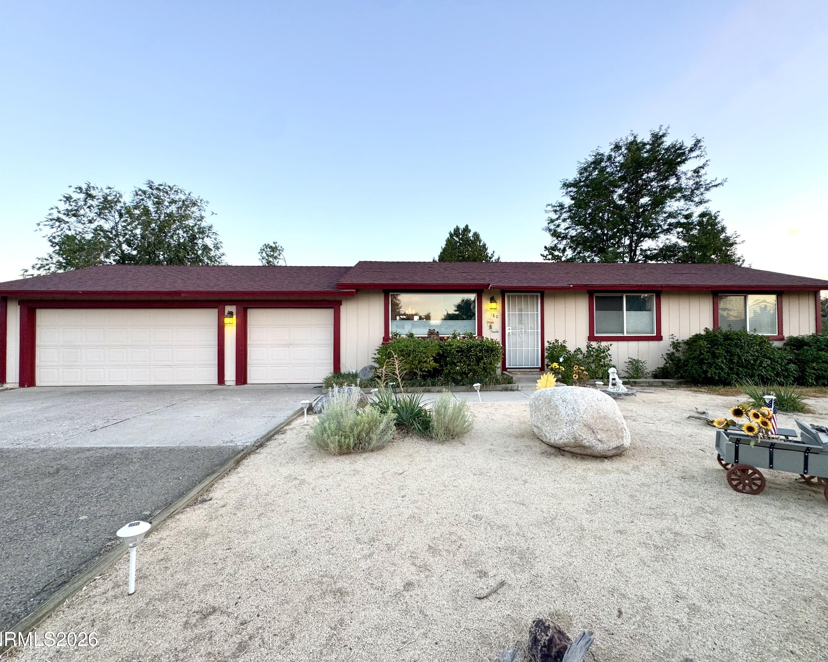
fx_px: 368
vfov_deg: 84.0
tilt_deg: +0.1
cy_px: 330
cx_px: 428
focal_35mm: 15
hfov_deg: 96.8
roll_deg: -0.3
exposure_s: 1/99
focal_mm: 2.22
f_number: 2.2
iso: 64
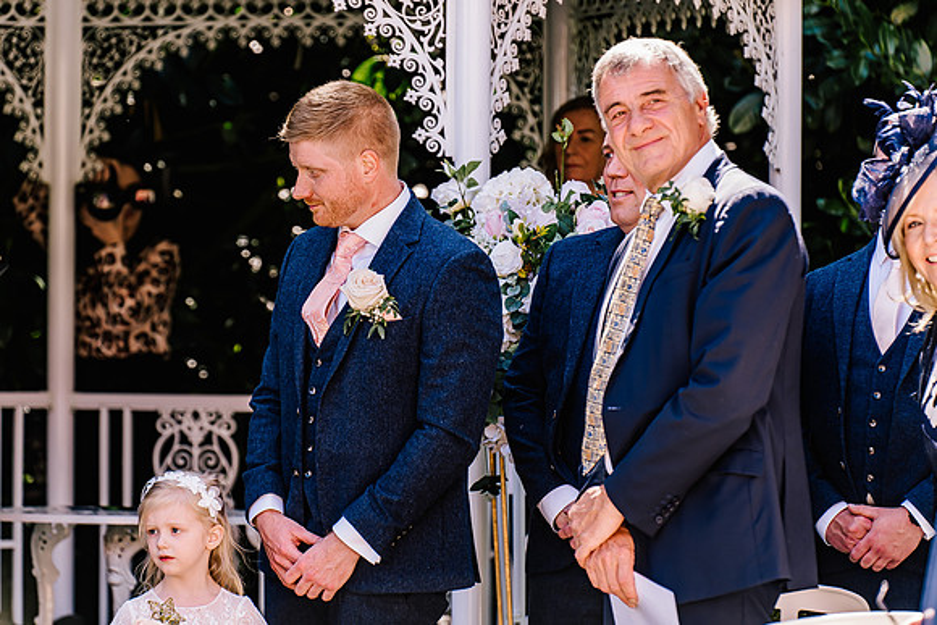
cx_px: 468
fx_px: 4686
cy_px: 312
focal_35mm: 180
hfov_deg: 11.4
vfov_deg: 7.6
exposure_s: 1/400
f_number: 4.5
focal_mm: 180
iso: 400
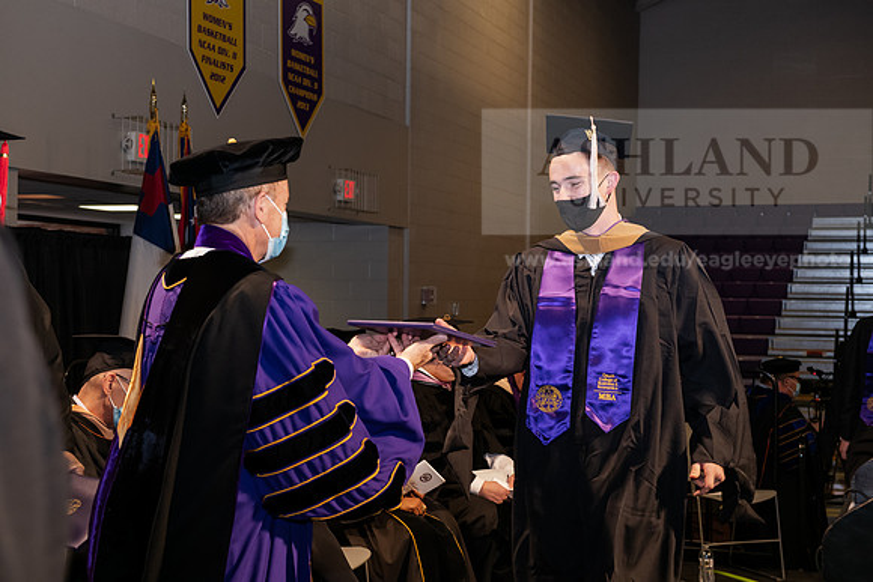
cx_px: 436
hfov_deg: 34.5
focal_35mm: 58
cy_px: 291
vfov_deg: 23.4
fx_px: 1407
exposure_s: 1/200
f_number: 6.3
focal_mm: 58
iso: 1600
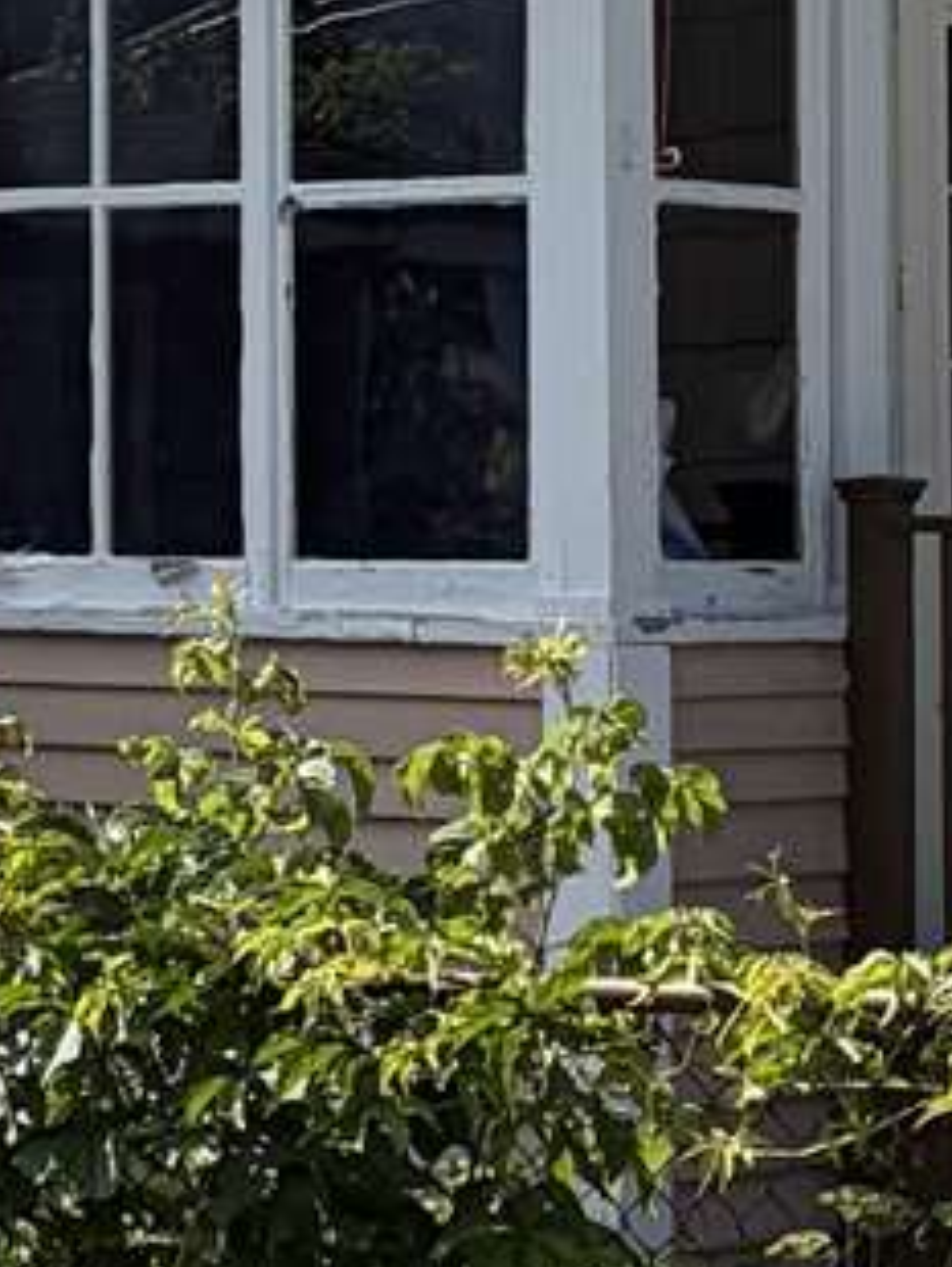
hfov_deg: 7.7
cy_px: 834
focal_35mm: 193
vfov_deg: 10.2
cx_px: 735
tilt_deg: -1.9
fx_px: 7067
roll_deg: +0.1
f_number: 1.6
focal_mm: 5.96
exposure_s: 1/4329
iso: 64
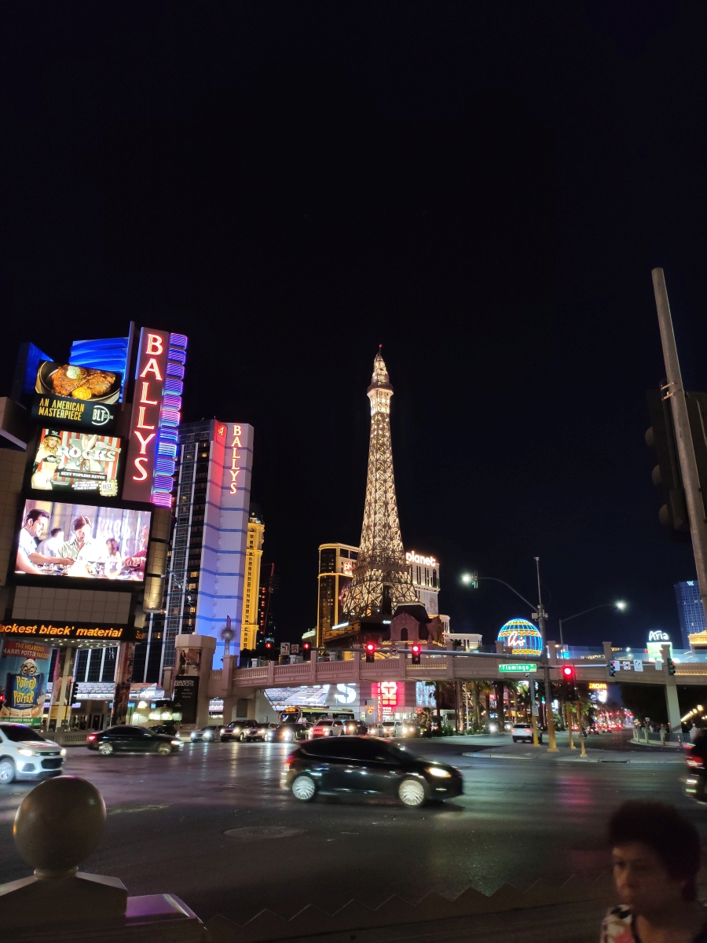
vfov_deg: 65.3
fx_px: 735
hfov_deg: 51.4
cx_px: 354
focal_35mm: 27
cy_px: 472
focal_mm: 4.75
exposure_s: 1/50
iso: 1140
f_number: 1.75
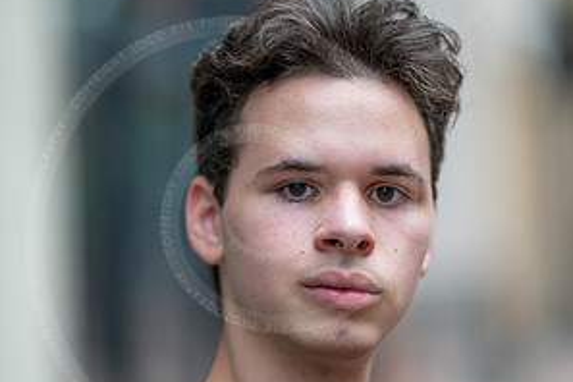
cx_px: 286
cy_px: 251
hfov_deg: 15.9
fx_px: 2053
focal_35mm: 129
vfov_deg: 10.6
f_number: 1.2
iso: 250
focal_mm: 85
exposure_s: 1/320
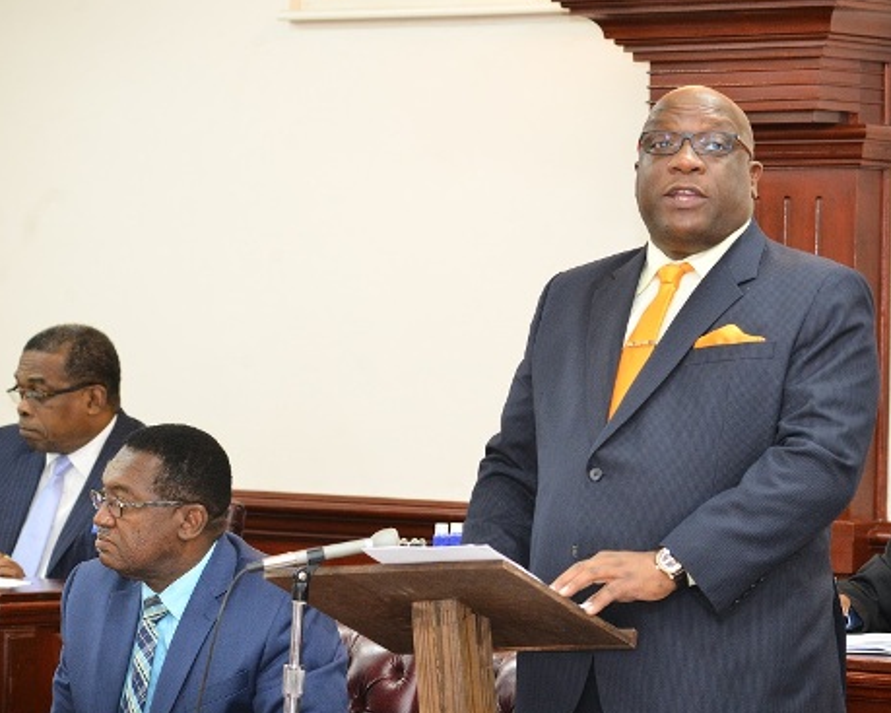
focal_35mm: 157
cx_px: 586
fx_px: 4139
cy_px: 361
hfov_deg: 12.3
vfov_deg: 9.8
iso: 3200
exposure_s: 1/60
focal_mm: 120
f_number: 10
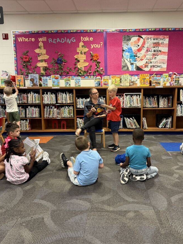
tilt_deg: -7.5
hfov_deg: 49.6
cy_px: 115
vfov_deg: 63.4
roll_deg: -0.8
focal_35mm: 28
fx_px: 197
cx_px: 105
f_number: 1.78
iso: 200
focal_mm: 6.76
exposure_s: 1/60
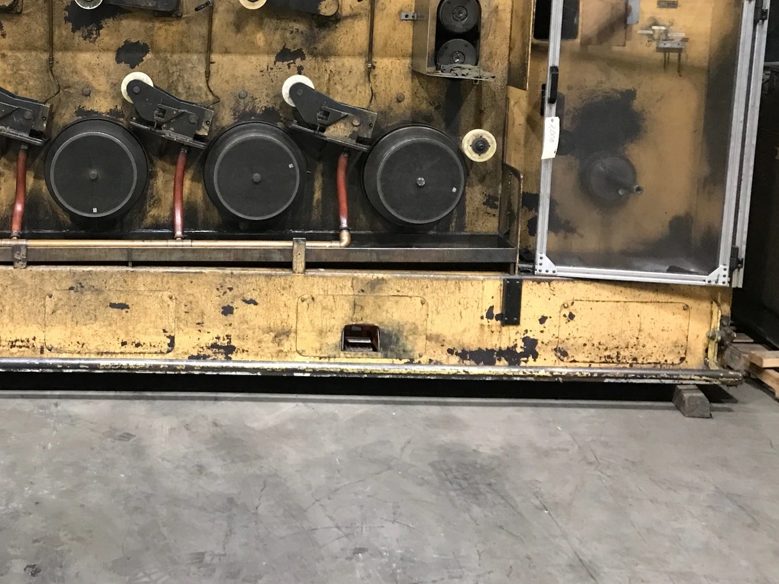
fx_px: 1035
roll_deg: -2.2
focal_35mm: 46
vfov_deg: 30.9
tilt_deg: -6.7
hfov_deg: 40.3
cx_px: 214
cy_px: 142
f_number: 1.8
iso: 100
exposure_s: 1/5
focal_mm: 3.99
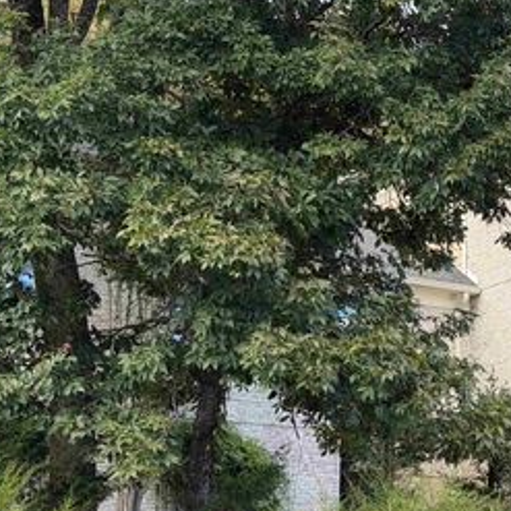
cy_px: 377
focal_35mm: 110
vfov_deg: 15.8
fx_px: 1837
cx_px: 602
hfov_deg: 15.3
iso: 80
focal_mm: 6.76
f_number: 1.78
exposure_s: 1/285
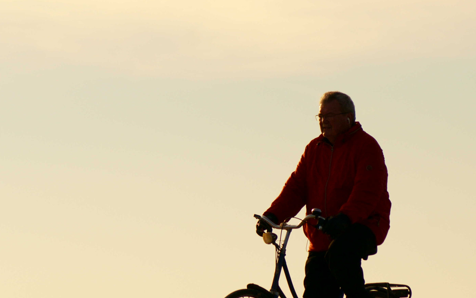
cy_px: 174
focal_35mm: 304
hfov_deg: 6.9
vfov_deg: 4.3
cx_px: 202
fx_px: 3944
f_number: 5.6
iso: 400
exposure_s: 1/3200
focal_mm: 130
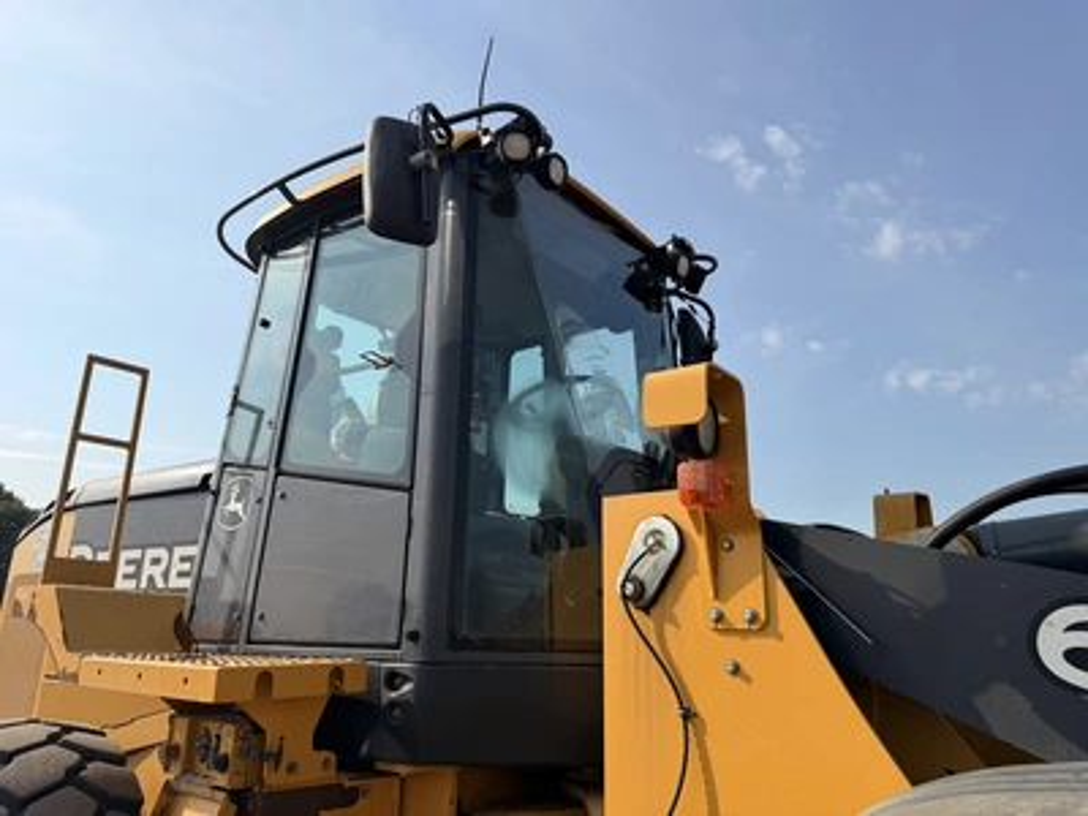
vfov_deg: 56.8
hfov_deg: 71.6
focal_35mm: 24
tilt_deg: +16.8
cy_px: 408
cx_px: 544
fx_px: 754
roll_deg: +0.6
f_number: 1.78
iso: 80
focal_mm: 6.76
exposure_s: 1/5714
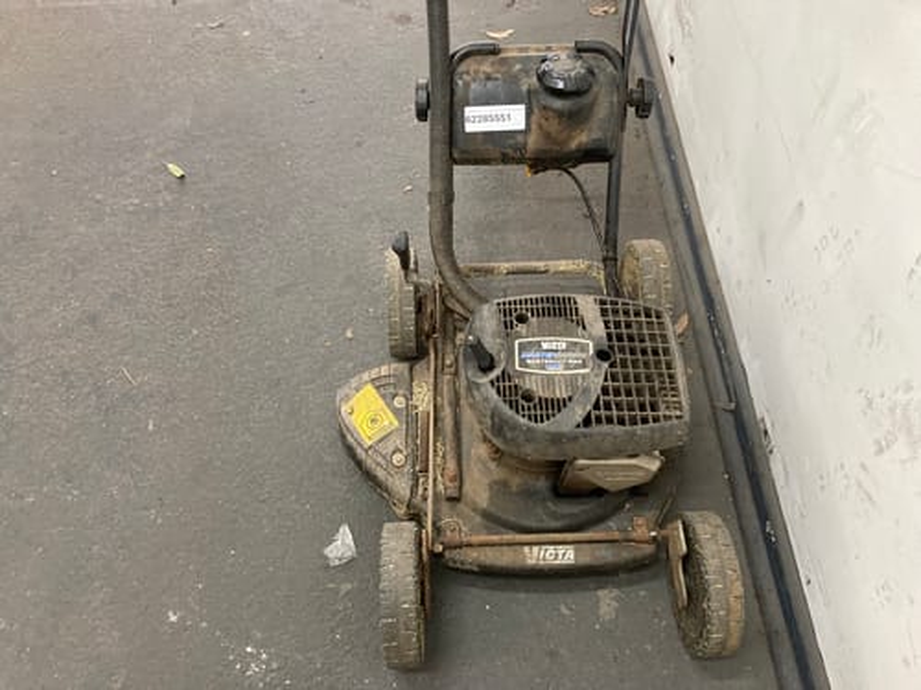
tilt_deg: -57.6
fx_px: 745
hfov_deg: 63.4
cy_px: 345
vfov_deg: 49.7
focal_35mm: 28
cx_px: 460
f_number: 1.8
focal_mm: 3.99
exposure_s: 1/50
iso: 160
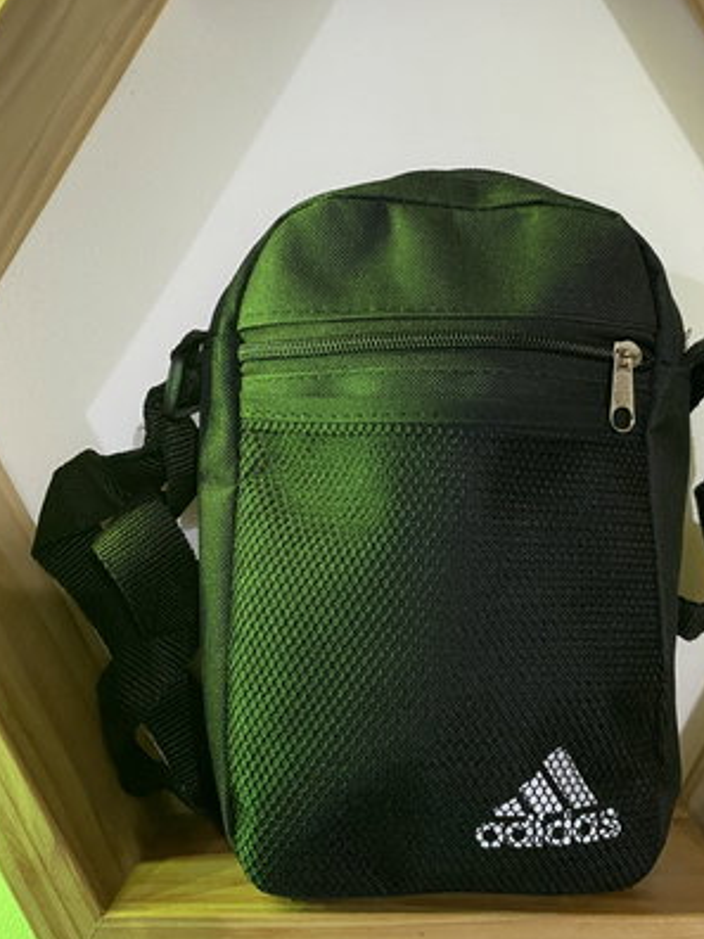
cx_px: 405
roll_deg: -0.8
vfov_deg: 52.3
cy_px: 385
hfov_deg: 40.6
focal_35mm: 35
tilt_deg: +3.2
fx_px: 949
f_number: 1.8
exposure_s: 1/33
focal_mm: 4.25
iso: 400
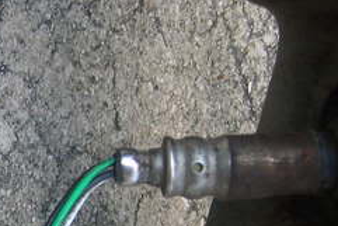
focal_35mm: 162
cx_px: -41
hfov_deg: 12.4
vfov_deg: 8.4
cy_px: 239
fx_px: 1522
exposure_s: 1/138
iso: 50
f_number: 3.4
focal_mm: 7.8
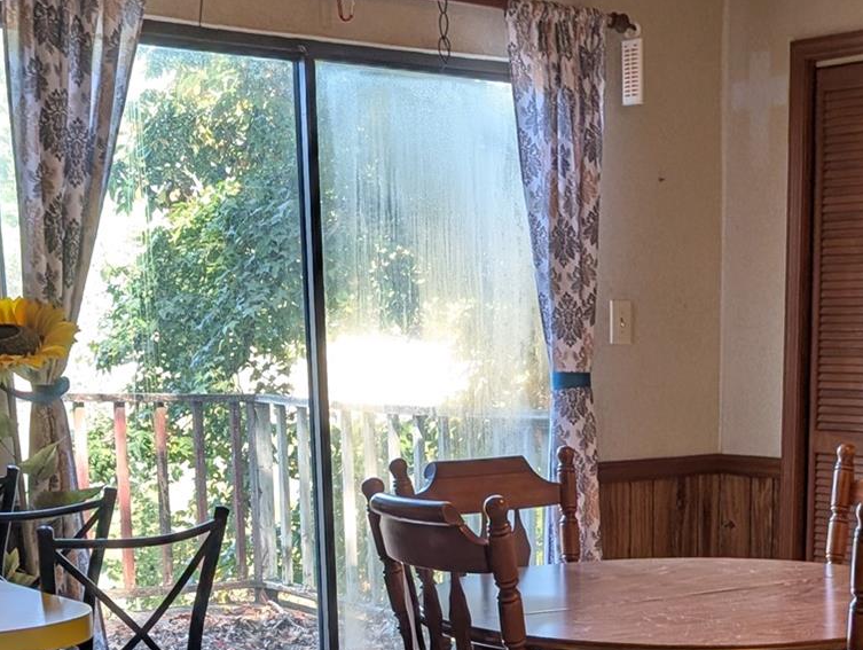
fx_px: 1623
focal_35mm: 65
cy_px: 730
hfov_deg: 29.4
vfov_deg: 21.4
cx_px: 617
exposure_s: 1/82.4
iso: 86
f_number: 1.68
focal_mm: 6.9
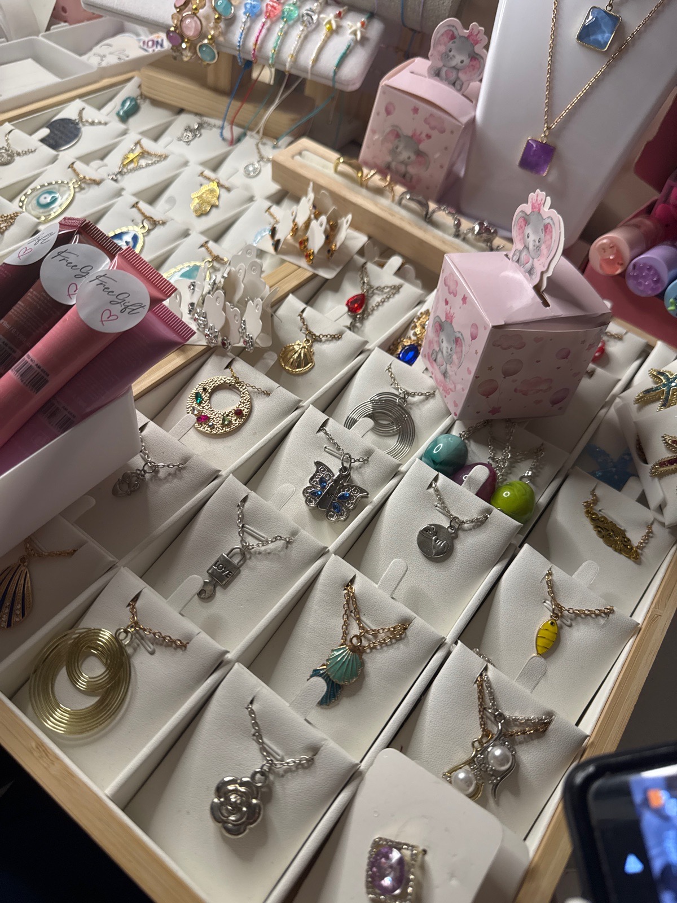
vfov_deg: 71.6
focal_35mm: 24
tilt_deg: -50.5
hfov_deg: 56.8
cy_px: 452
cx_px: 338
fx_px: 626
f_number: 1.78
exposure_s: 1/121
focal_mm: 6.76
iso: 200
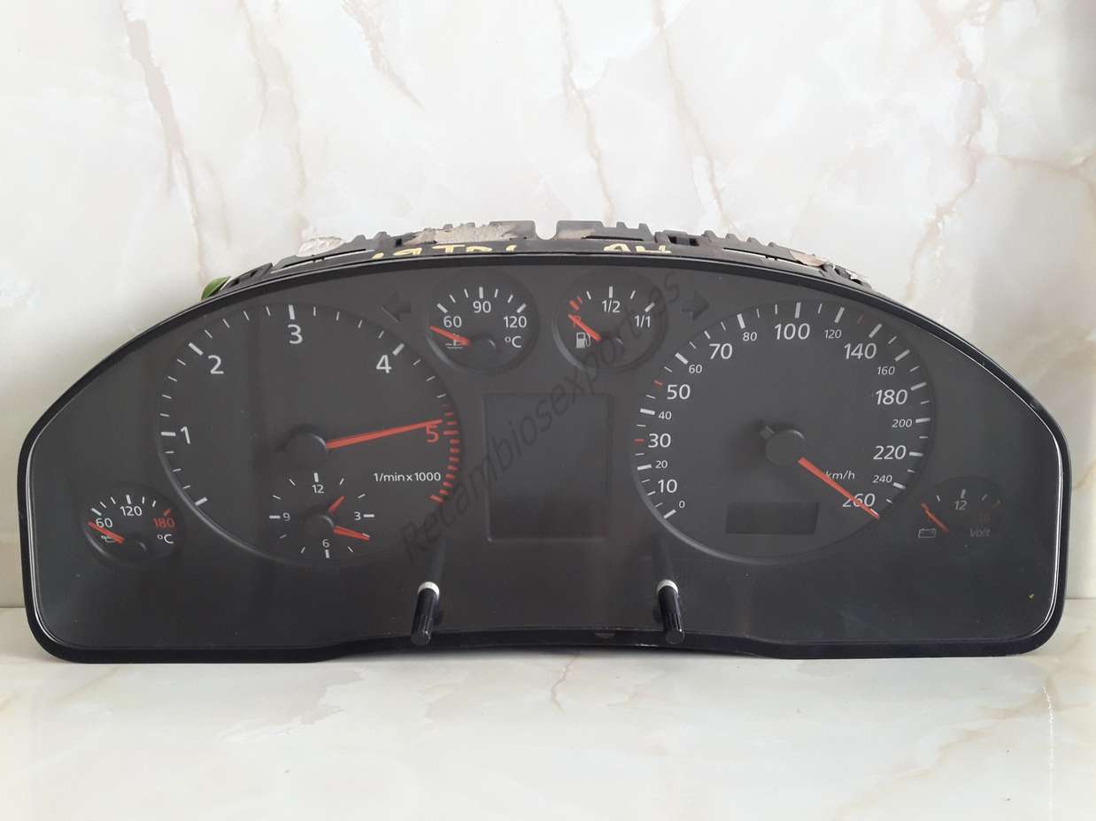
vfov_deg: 49.7
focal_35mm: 28
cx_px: 548
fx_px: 886
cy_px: 410
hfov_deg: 63.5
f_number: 1.9
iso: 125
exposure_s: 1/33
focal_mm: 3.7
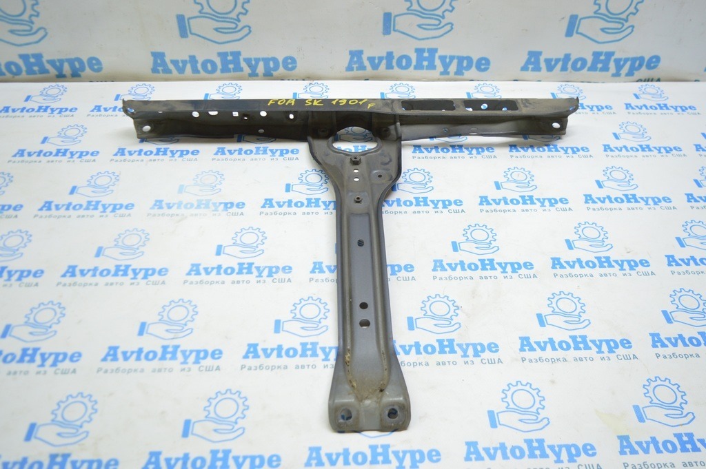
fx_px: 617
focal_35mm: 32
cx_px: 353
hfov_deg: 59.5
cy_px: 234
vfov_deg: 41.6
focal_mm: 21
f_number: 3.8
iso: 400
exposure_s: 1/40
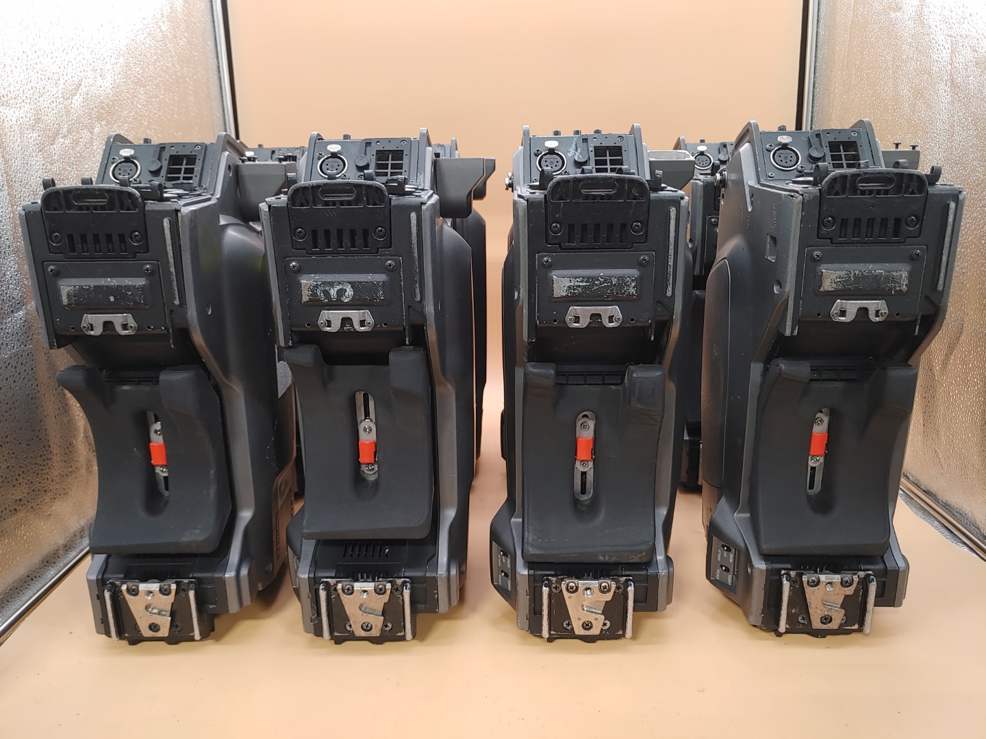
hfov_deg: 67.3
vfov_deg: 53.1
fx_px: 741
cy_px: 370
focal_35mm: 26
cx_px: 493
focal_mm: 4.36
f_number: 1.8
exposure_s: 1/60
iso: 150
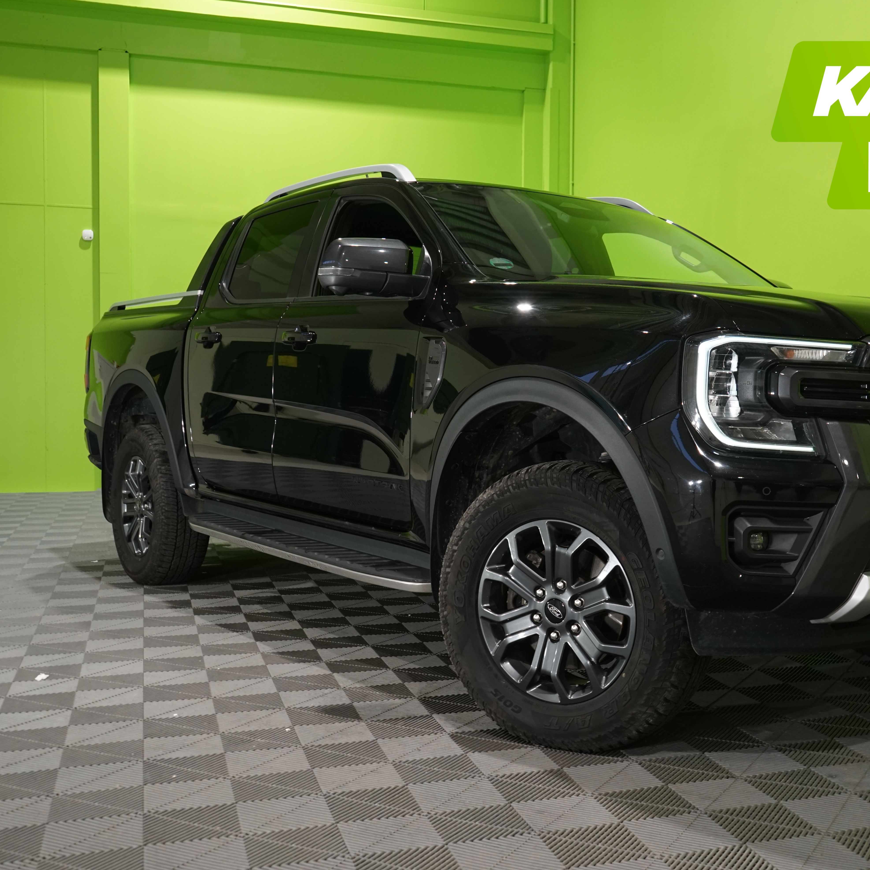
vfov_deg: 41.9
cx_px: 580
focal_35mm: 40
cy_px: 433
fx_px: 1137
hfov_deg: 41.3
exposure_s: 1/30
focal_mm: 31
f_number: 5.6
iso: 800
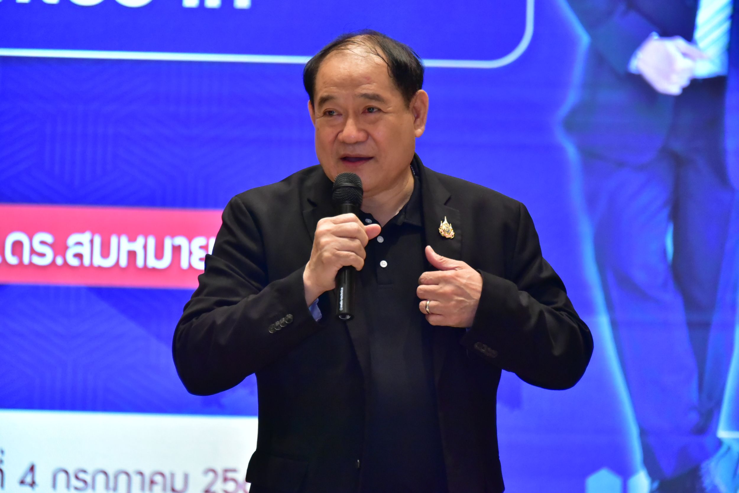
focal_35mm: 200
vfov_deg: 6.9
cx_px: 370
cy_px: 246
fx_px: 4107
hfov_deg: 10.3
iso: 8000
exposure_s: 1/200
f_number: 5.6
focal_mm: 200
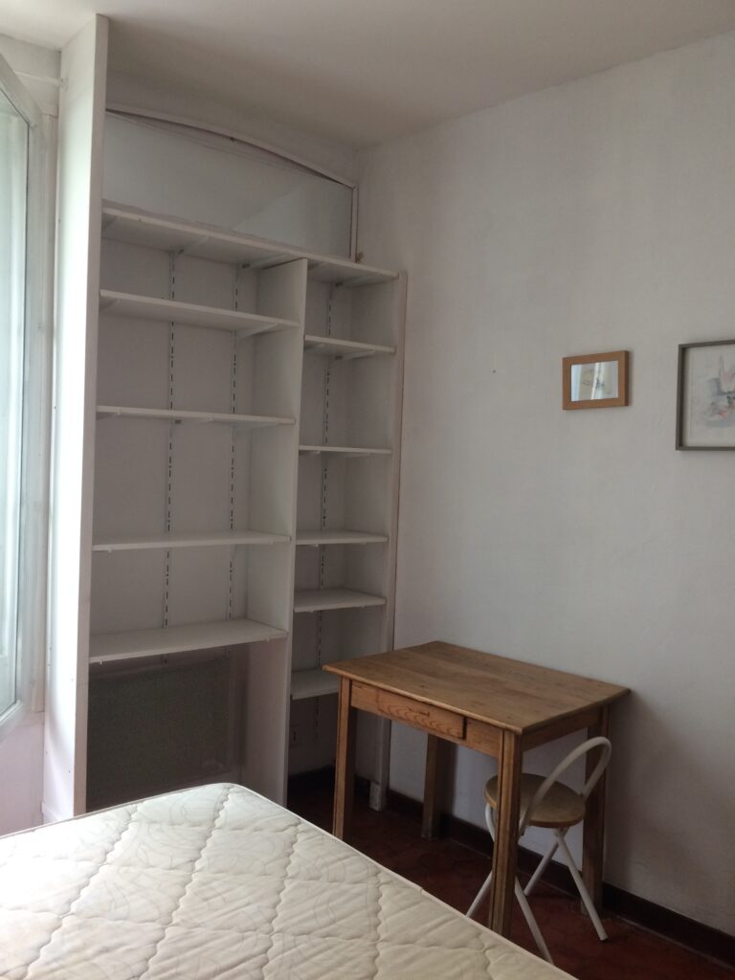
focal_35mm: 29
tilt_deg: -3.4
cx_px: 368
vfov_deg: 61.7
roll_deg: -1.7
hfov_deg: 48.2
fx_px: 821
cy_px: 490
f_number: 2.2
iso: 50
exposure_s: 1/33
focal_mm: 4.15
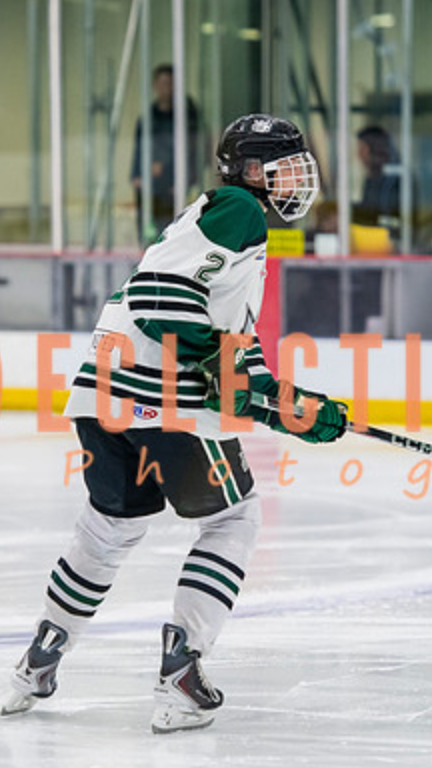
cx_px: 191
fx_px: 5071
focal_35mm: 249
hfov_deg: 4.9
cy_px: 383
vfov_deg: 8.7
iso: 2000
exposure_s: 1/640
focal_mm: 135
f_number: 3.2
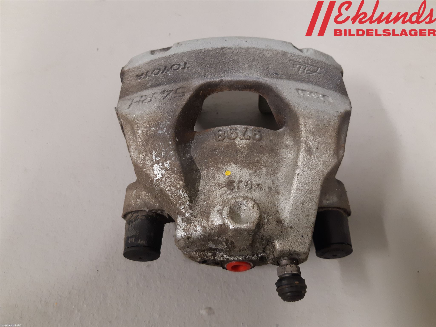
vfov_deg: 53.1
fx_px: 327
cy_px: 164
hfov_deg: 67.3
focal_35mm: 26
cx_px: 218
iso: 200
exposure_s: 1/50
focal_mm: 3.93
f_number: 1.7
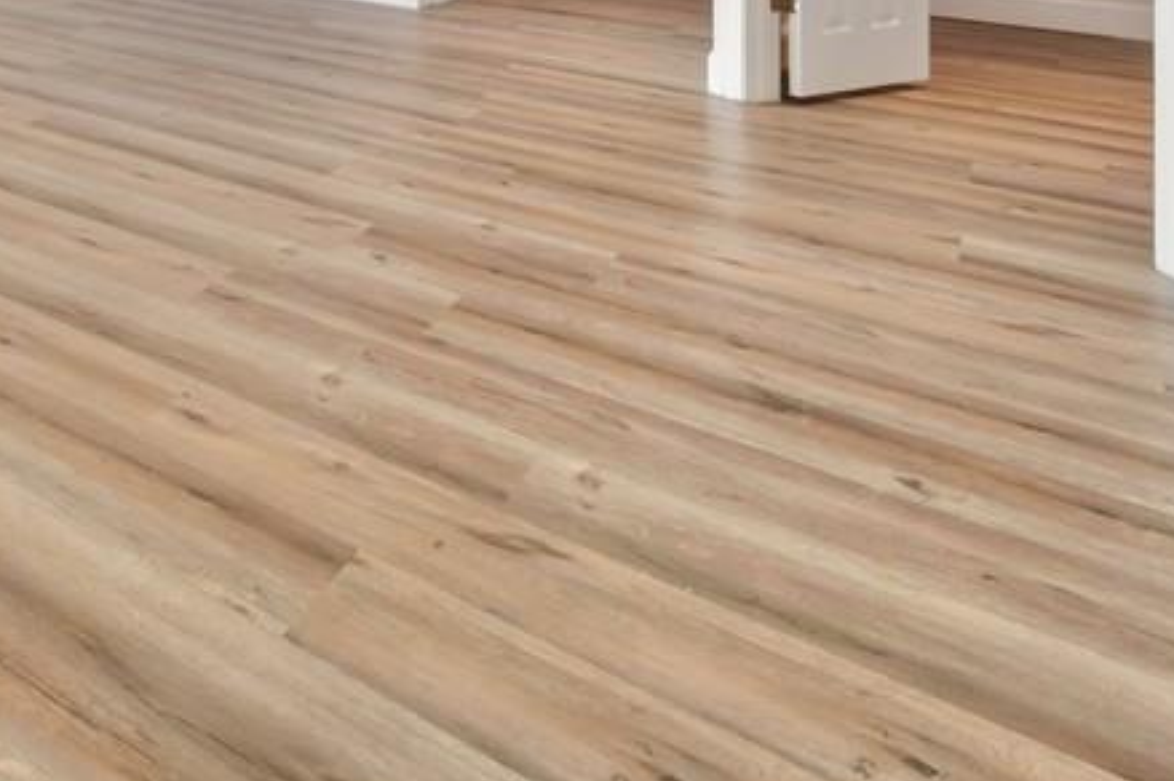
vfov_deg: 30.8
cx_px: -75
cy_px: -222
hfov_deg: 44.6
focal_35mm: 34
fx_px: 1108
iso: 200
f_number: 7.1
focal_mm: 7
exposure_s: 1/15
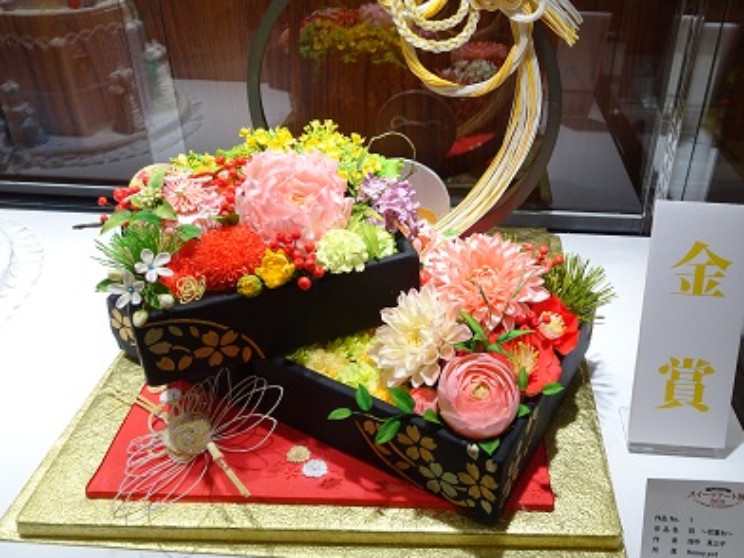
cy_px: 216
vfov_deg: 46.5
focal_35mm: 30
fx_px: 645
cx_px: 442
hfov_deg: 59.5
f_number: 3.5
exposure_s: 1/40
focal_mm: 4.1
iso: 80
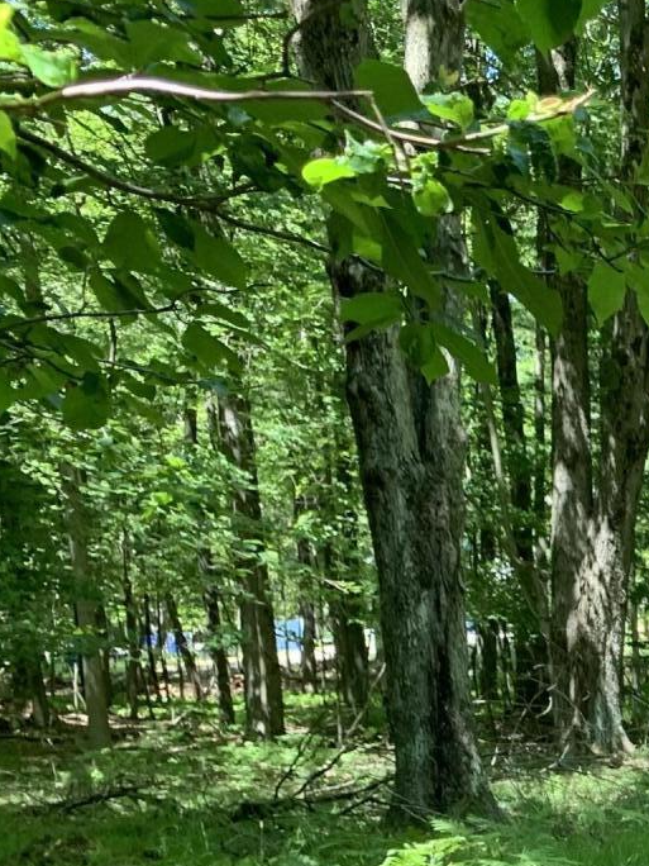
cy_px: 933
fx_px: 1900
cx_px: 1139
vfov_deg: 24.1
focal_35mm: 76
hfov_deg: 16.5
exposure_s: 1/121
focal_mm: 4.25
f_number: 1.8
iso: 50
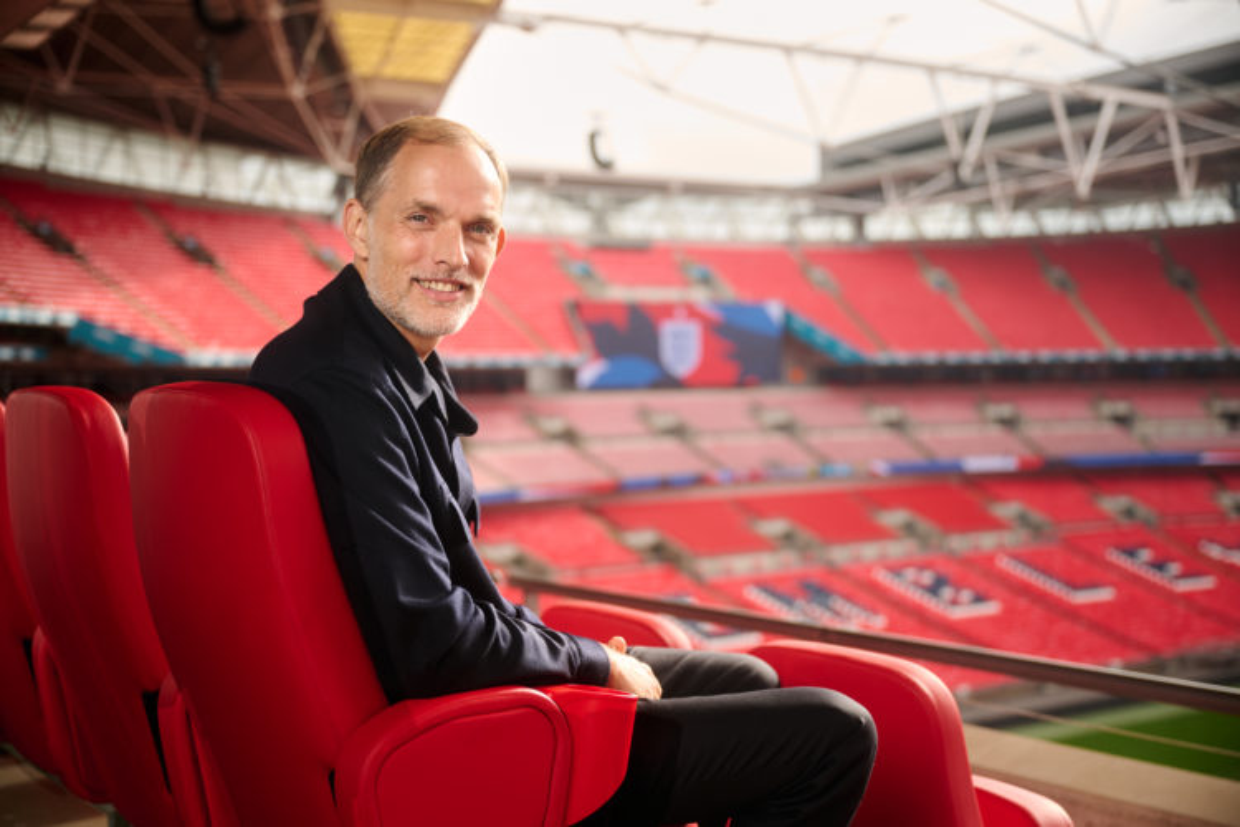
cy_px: 414
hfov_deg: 41.9
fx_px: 1619
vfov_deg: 28.6
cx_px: 620
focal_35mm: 47
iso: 32
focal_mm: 47
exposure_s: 1/200
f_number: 2.8
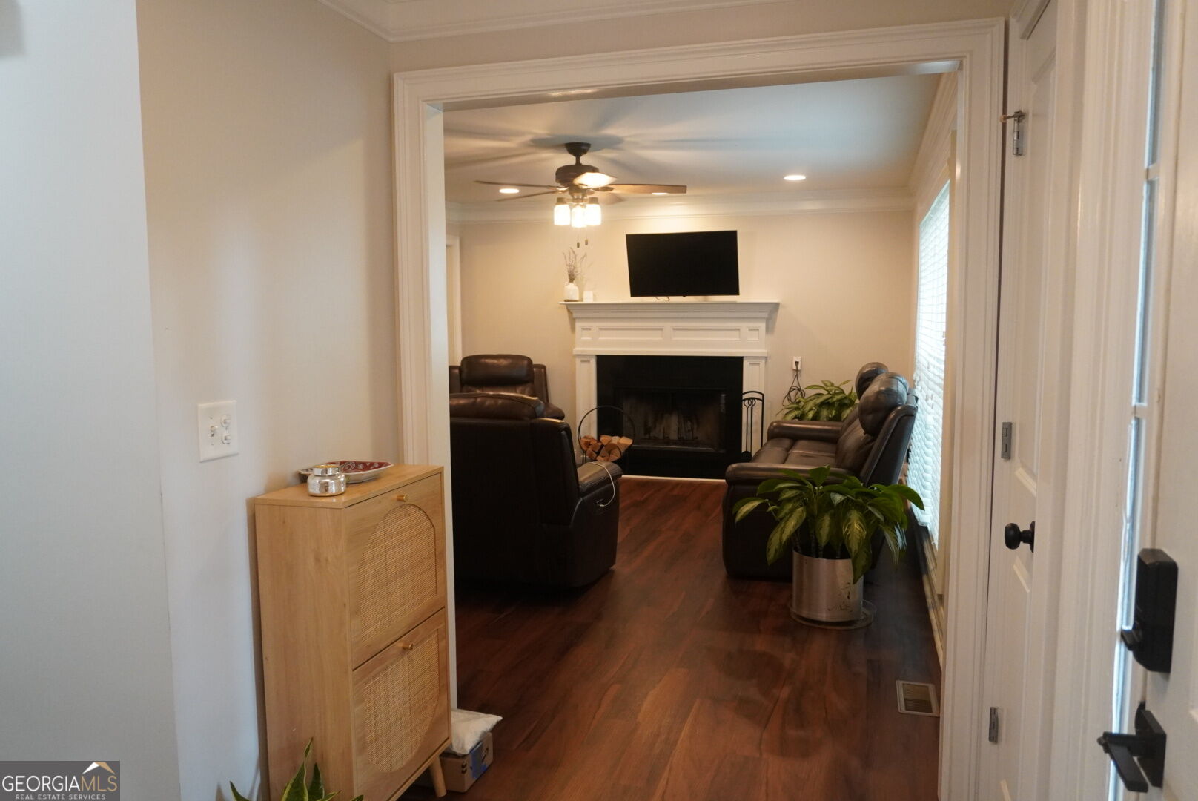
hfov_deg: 64.5
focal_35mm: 28
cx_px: 599
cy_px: 400
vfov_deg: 45.7
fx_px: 949
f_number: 4
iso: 2500
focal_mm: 19
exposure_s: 1/160
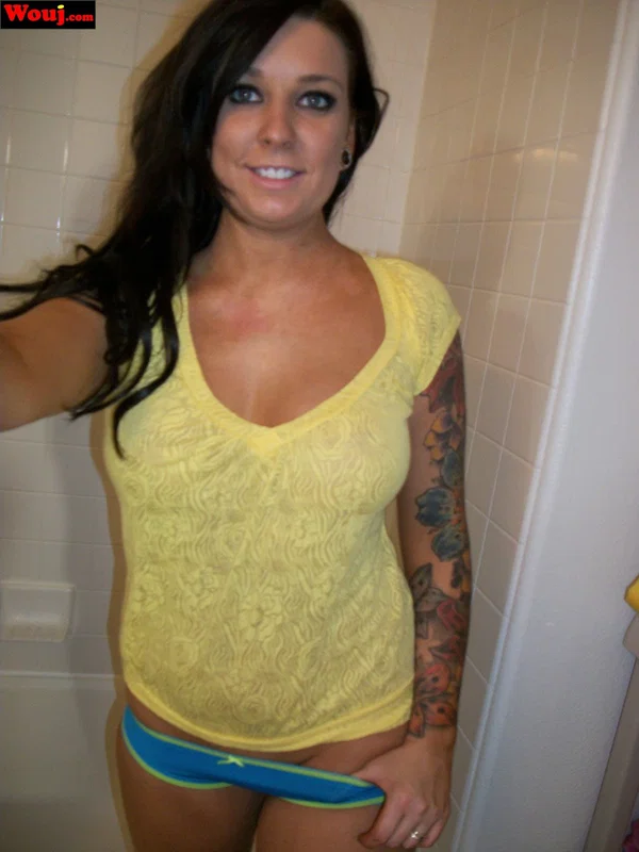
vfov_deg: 56.8
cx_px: 320
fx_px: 788
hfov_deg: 44.2
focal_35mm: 32
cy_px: 426
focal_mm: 5.7
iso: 160
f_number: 2.9
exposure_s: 1/30
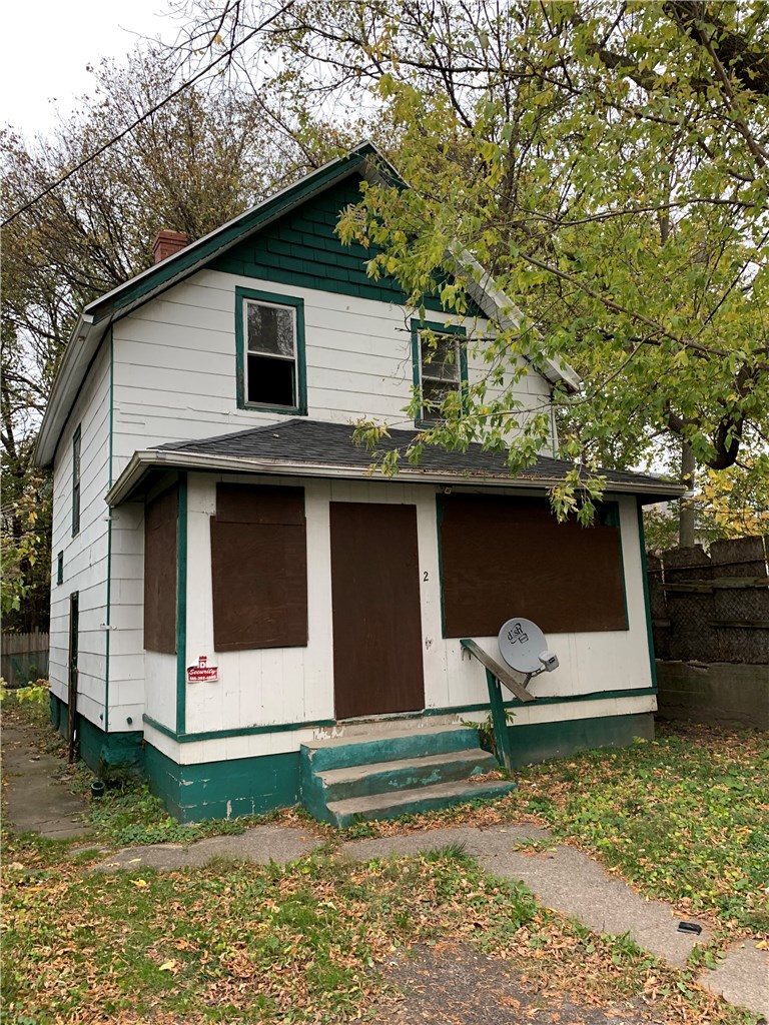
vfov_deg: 67.3
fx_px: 770
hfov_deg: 53.1
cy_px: 512
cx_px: 384
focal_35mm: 26
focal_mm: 4.25
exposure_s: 1/60
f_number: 1.8
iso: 100
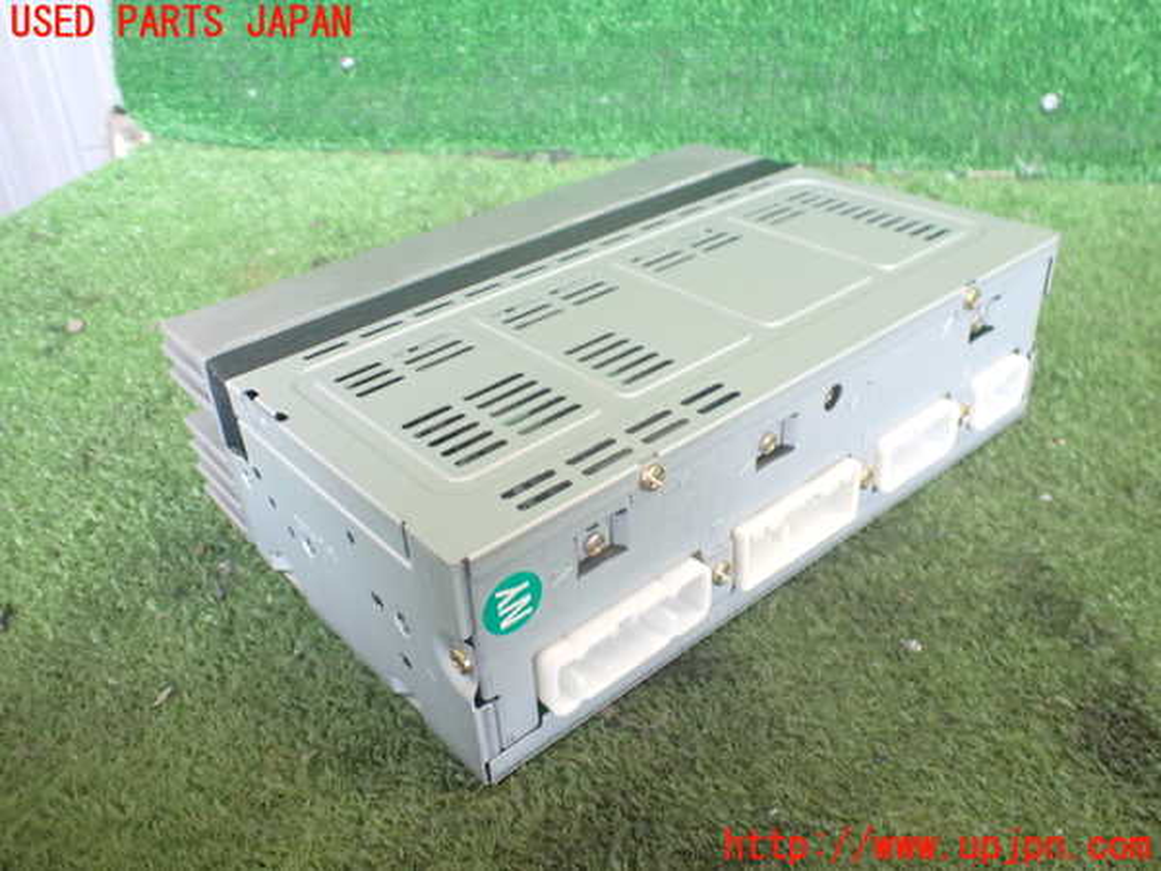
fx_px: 1006
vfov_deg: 46.8
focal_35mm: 30
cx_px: 580
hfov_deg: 60.0
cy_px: 436
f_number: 2.3
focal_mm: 5.4
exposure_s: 1/100
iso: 800
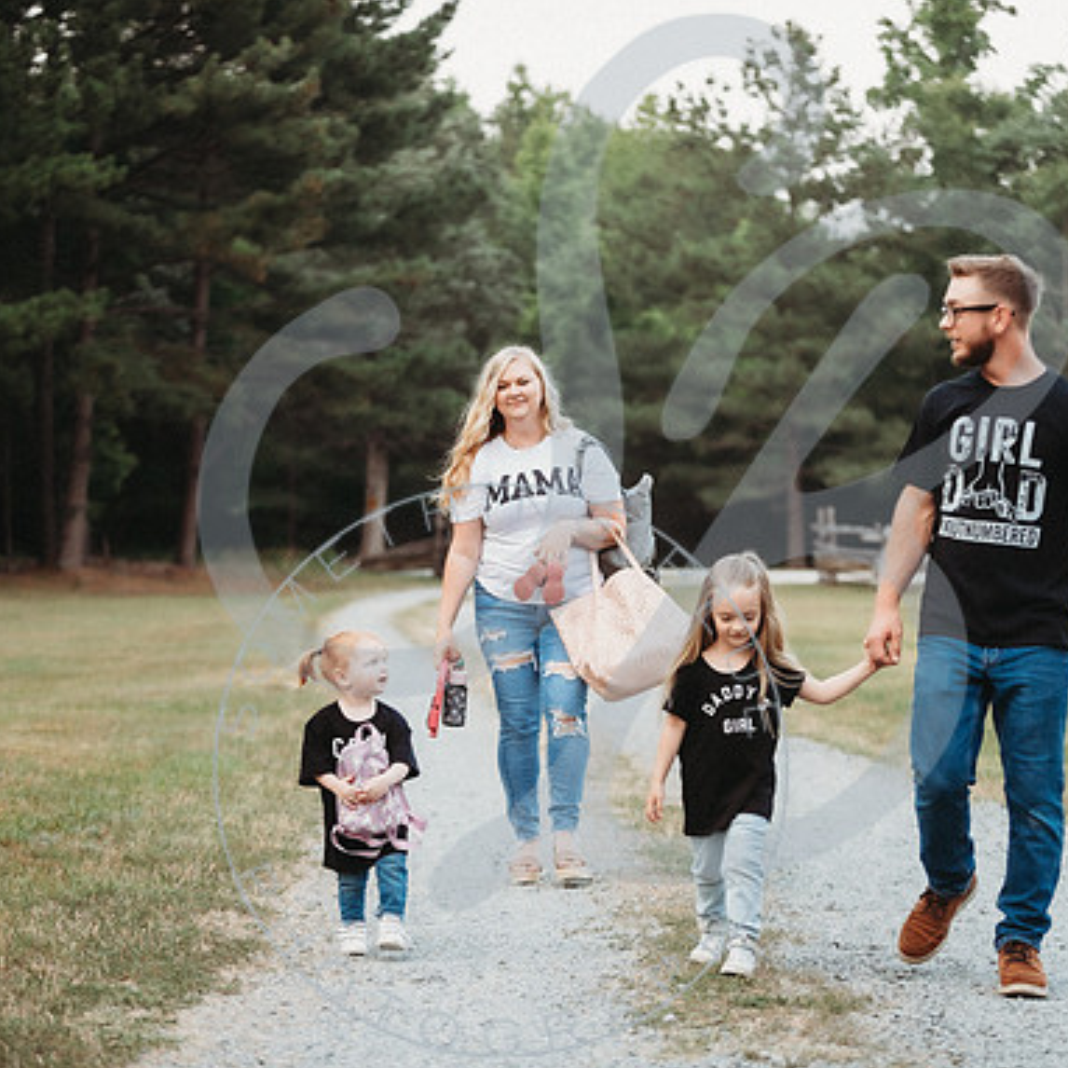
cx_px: 640
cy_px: 535
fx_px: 3526
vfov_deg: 17.2
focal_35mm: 101
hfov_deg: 17.2
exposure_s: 1/250
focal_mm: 78
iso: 1000
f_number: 2.8
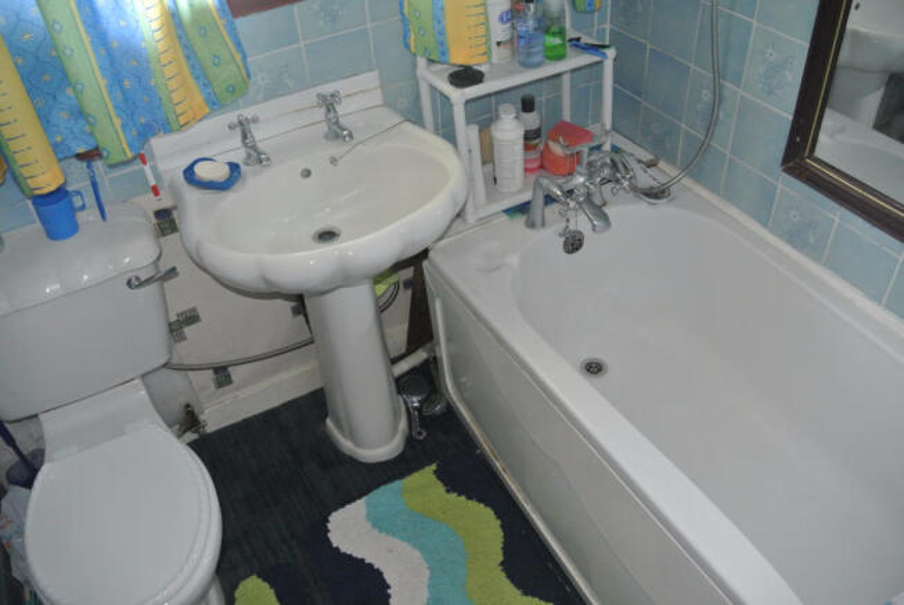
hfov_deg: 63.6
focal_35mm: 29
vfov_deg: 45.1
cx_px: 452
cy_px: 302
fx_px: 729
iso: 1000
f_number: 3.5
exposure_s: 1/60
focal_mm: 11
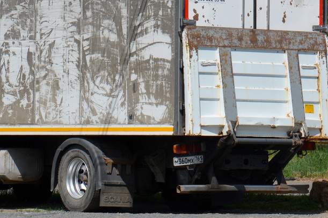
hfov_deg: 9.3
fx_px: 2013
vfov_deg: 6.2
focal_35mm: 221
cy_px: 30
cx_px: 107
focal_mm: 75
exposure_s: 1/320
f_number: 9
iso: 100
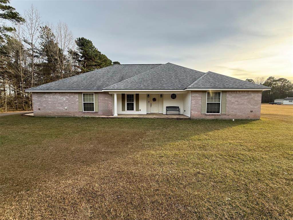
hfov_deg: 102.1
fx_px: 119
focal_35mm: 14
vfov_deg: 85.7
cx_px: 146
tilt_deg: -4.1
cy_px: 110
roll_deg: -0.6
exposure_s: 1/240
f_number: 2.2
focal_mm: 2.22
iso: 64
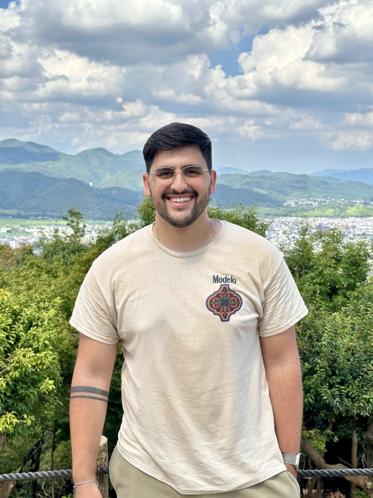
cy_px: 253
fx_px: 704
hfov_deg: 29.7
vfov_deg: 38.9
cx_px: 186
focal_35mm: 49
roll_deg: -0.7
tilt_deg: -5.7
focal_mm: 6.86
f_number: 1.78
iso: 64
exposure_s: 1/2976
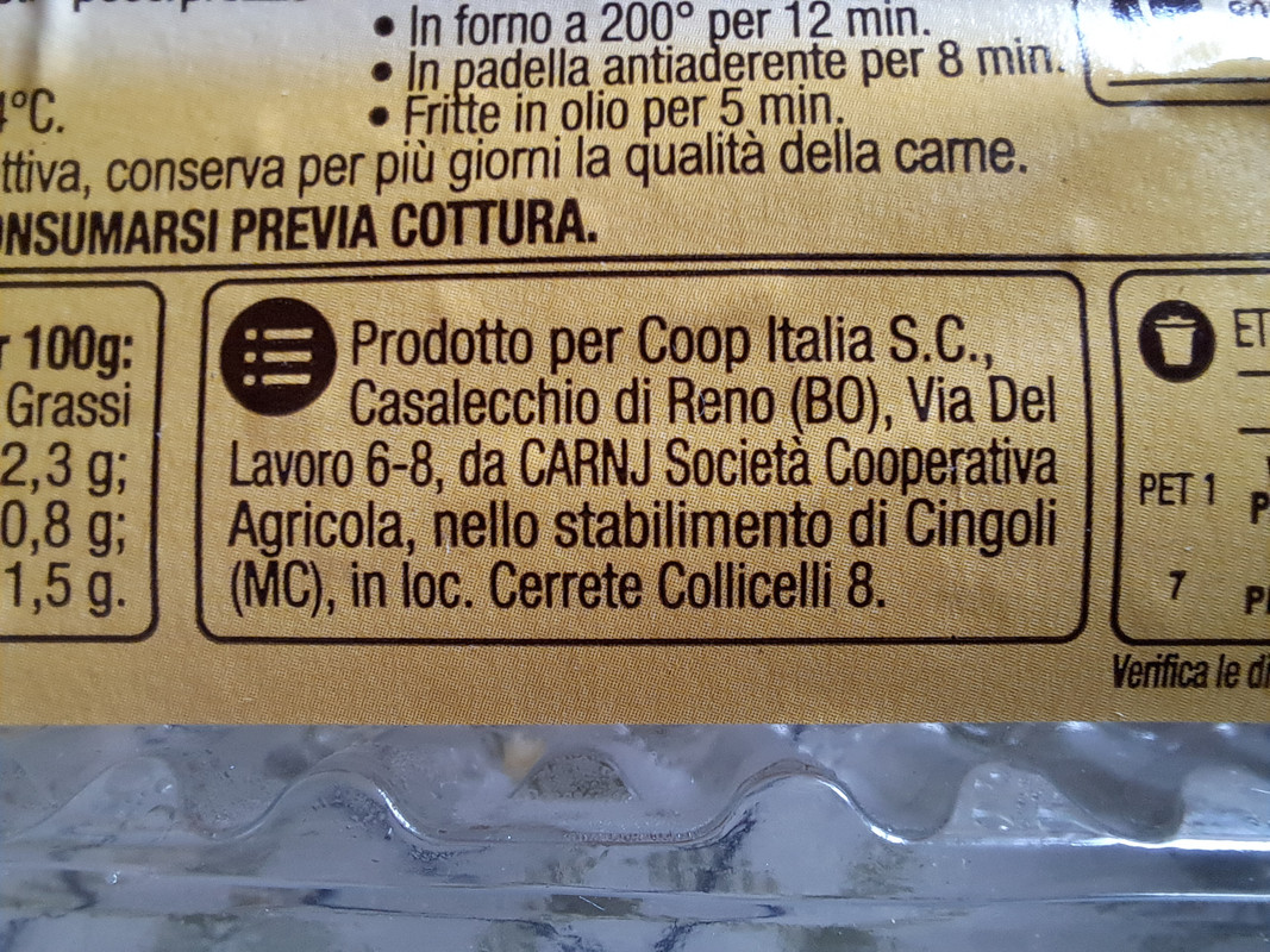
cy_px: 476
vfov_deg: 54.9
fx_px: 917
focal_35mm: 25
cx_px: 635
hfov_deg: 69.4
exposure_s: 1/33
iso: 125
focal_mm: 2.13
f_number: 2.4
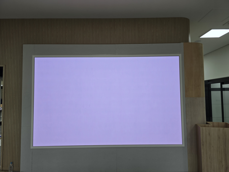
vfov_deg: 58.9
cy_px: 86
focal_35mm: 23
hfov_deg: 73.9
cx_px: 114
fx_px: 152
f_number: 1.7
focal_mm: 6.3
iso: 32
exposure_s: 1/120
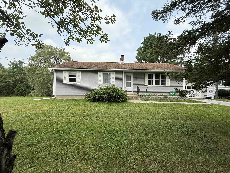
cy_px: 86
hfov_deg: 102.1
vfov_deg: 85.7
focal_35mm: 14
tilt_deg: +1.0
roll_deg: -0.2
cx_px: 115
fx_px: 93
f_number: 2.2
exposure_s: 1/1087
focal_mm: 2.22
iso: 64
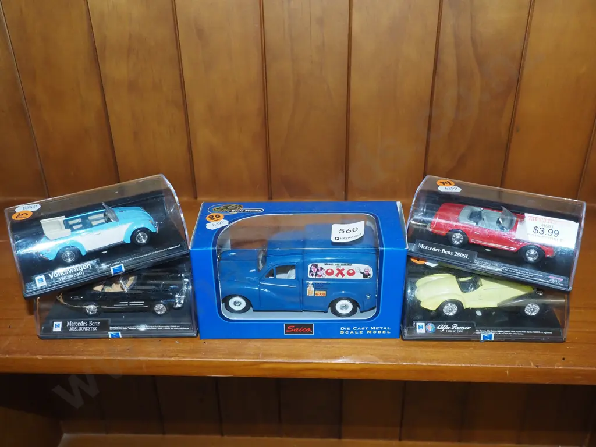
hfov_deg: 54.0
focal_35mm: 34
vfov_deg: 41.8
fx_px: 585
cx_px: 298
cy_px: 224
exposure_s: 1/60
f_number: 5.6
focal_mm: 17
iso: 1600
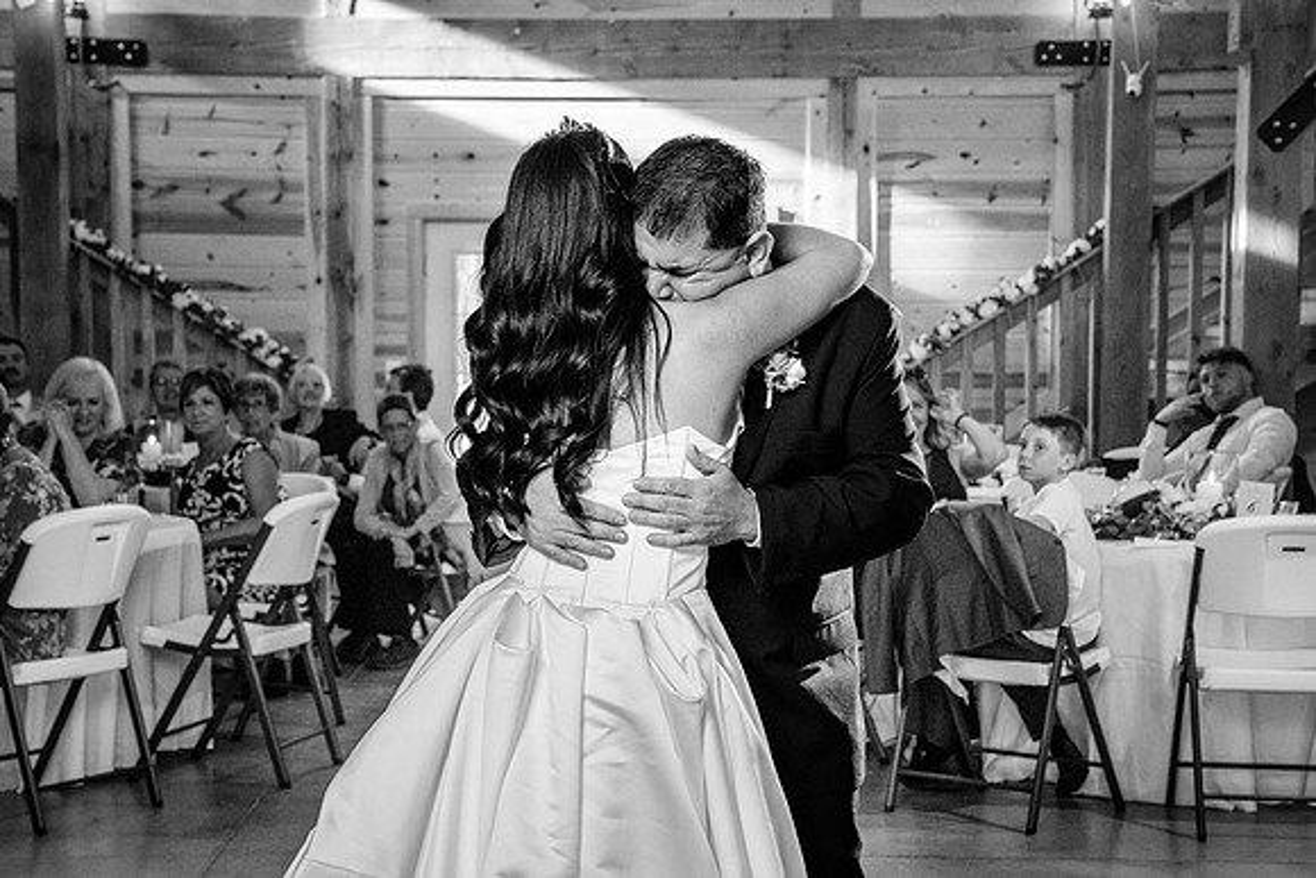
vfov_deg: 19.4
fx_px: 2563
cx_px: 620
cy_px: 480
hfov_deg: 28.8
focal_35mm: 70
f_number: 5.6
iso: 2000
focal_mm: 64
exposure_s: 1/200
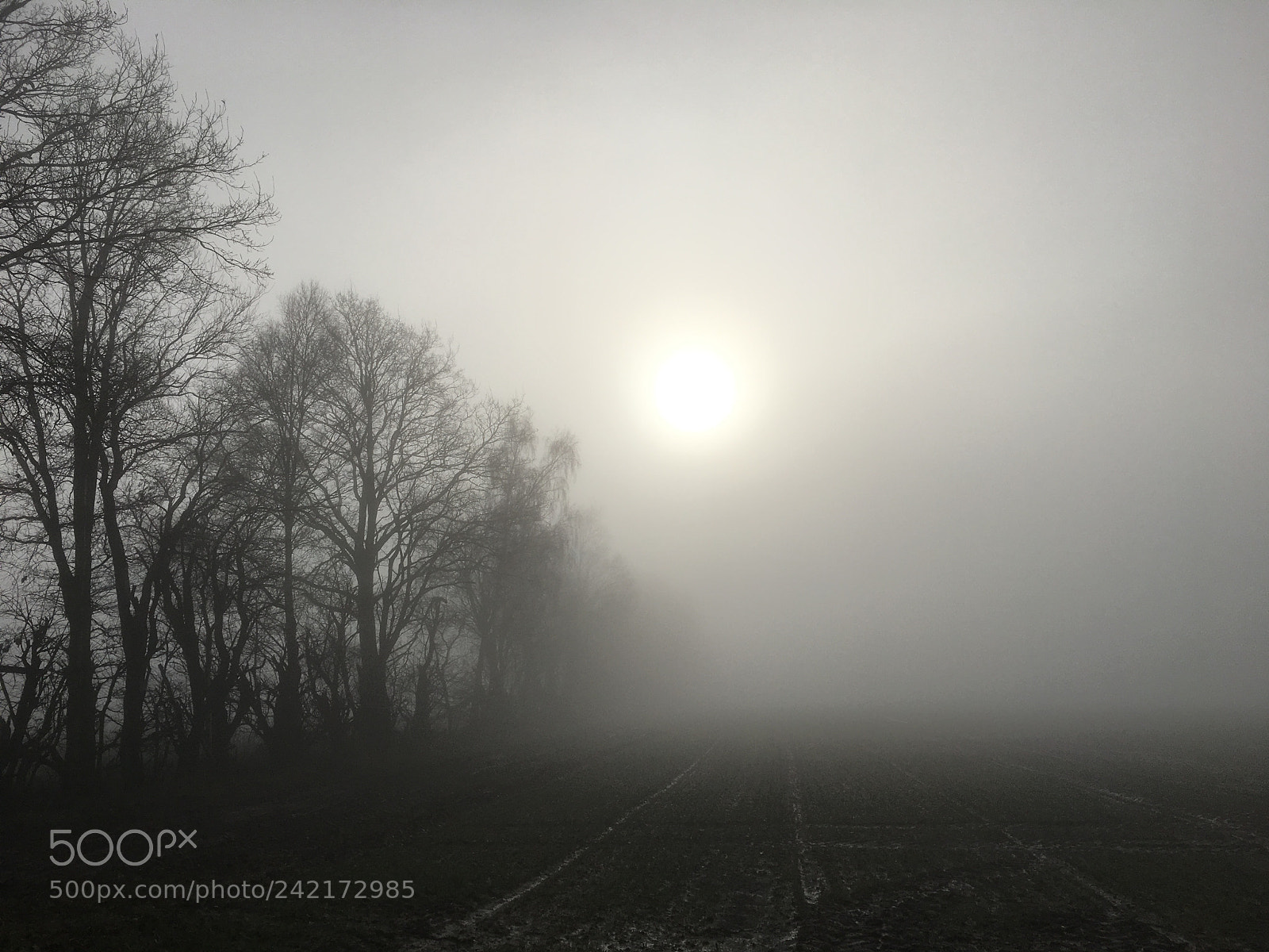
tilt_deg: +11.4
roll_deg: +0.0
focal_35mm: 29
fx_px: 1063
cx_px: 634
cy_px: 476
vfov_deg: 48.2
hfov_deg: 61.7
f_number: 2.2
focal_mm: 4.15
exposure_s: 1/5917
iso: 25
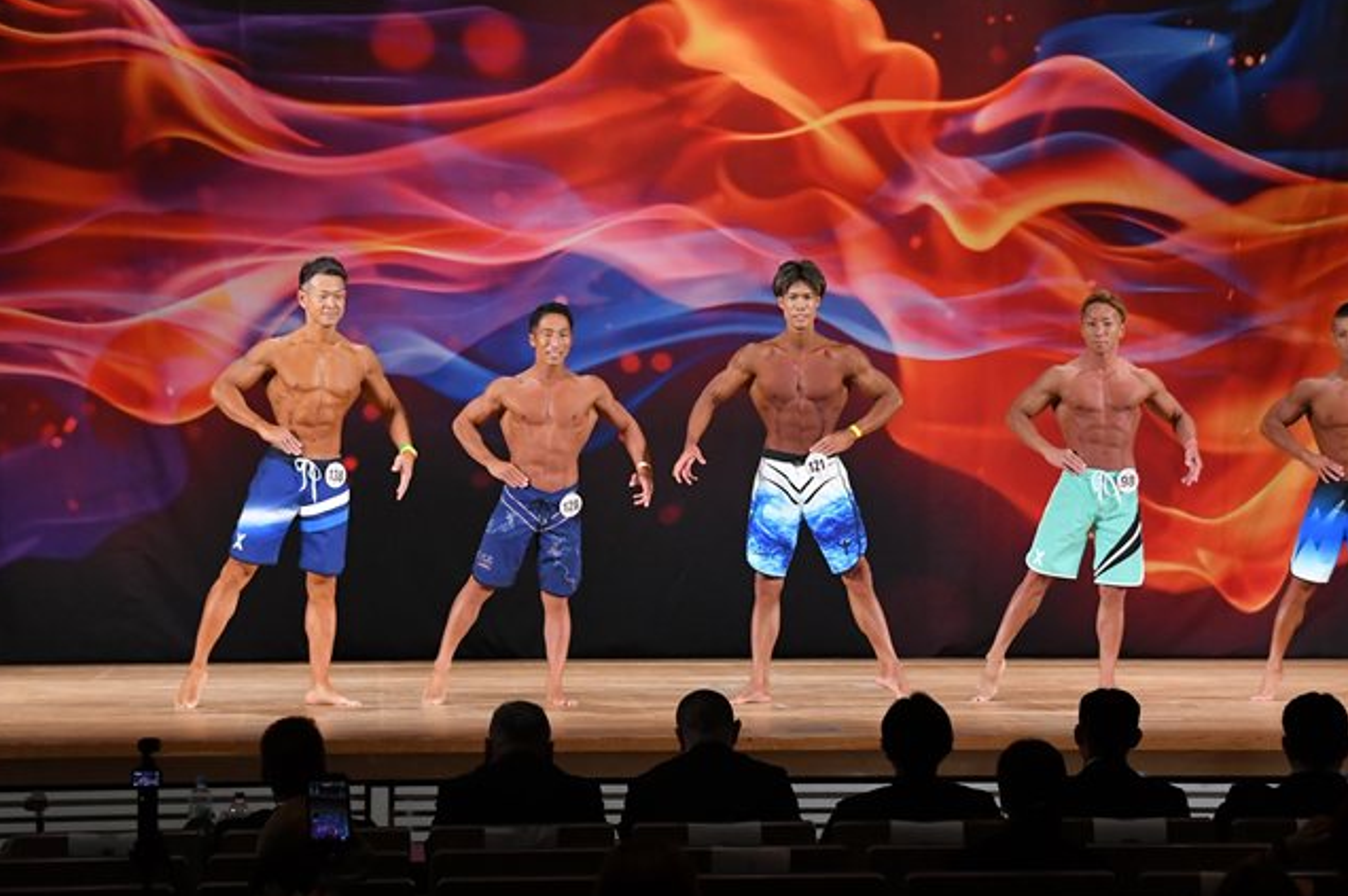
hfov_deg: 16.0
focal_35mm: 128
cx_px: 781
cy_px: 369
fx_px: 4789
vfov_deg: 10.7
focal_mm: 70
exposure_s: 1/400
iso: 3200
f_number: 5.6
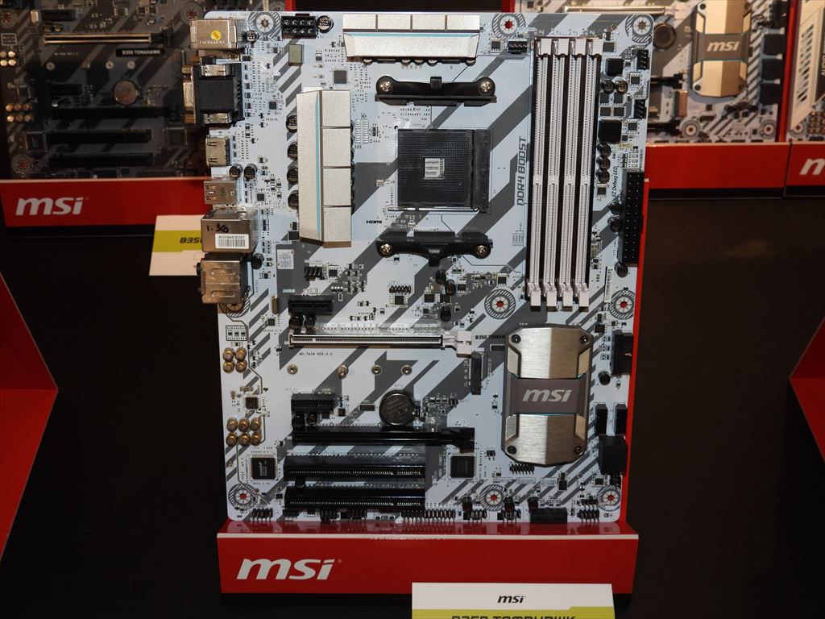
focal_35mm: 43
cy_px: 310
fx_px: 1025
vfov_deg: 33.6
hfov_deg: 43.9
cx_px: 412
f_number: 3.2
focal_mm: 7.7
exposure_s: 1/30
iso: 200
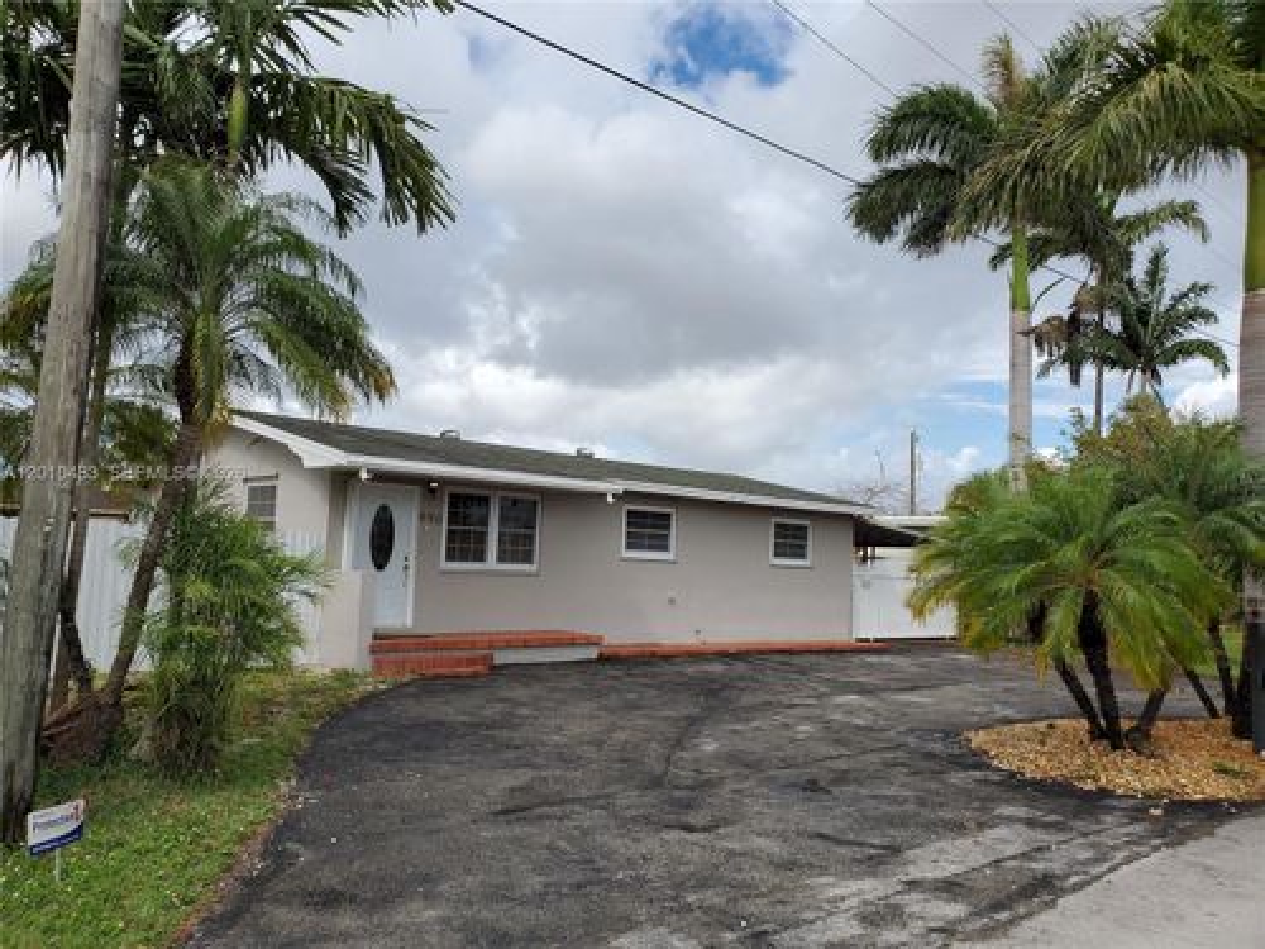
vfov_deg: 53.1
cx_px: 632
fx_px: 950
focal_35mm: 26
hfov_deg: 67.3
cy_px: 474
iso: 50
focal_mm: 4.3
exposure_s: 1/1677
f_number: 2.4
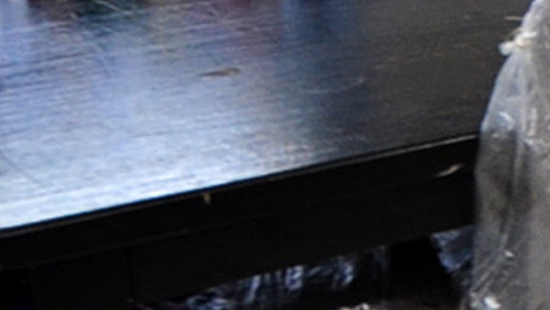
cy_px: -72
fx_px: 1532
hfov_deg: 14.9
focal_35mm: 105
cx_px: 1227
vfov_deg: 11.3
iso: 400
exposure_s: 1/20
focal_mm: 10
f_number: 4
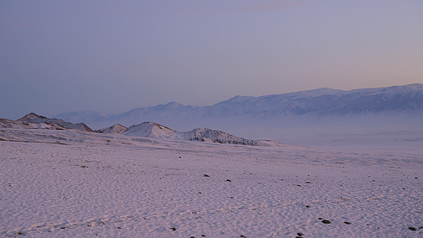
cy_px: 97
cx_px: 212
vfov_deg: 16.7
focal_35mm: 72
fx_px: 811
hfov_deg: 29.2
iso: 800
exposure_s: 1/50
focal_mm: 69
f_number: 7.1
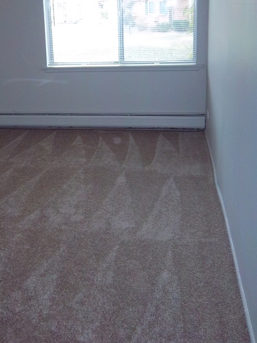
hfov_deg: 34.6
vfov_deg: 45.5
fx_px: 406
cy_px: 132
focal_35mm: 41
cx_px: 76
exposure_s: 1/40
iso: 160
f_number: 3.5
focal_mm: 5.05
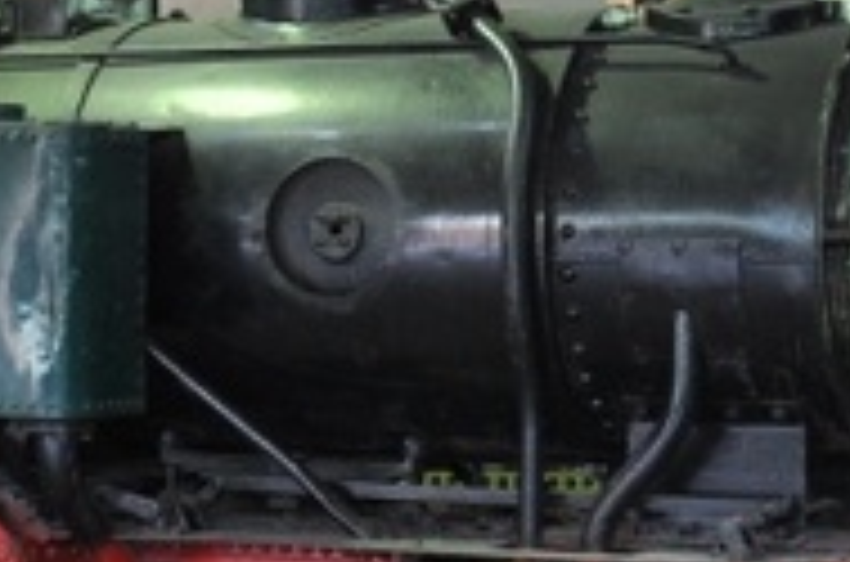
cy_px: 110
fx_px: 2661
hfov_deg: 18.1
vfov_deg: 12.0
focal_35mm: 113
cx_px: 364
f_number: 4
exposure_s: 1/15
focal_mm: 18
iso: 400
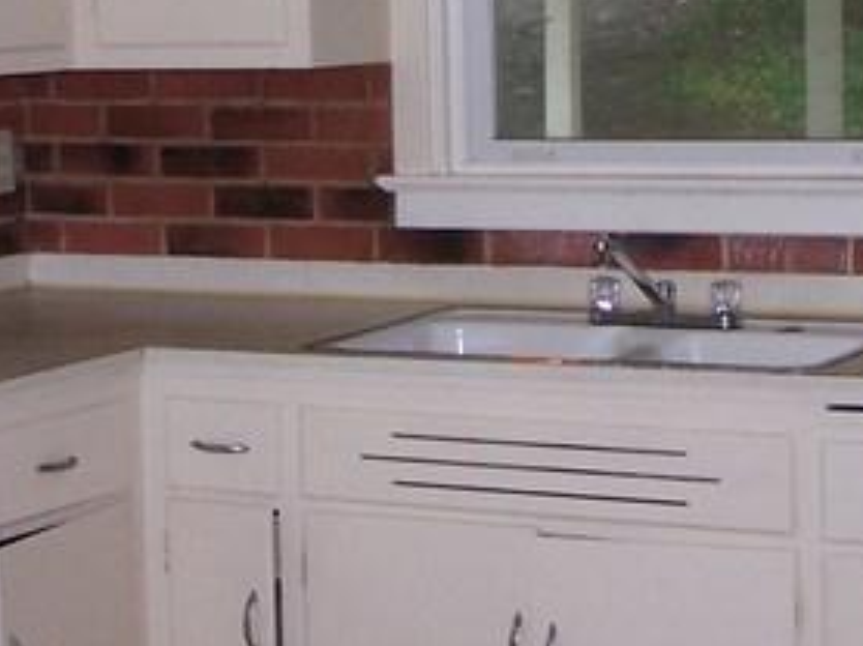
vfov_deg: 12.5
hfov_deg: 16.7
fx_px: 2939
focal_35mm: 118
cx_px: 393
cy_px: 90
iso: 140
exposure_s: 1/60
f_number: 2.8
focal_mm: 6.7
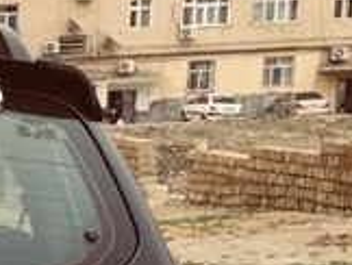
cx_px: -261
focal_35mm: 118
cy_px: 433
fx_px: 1202
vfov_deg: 11.9
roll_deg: +2.1
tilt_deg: -18.0
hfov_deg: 14.8
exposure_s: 1/100
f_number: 2.2
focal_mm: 4.15
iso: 32
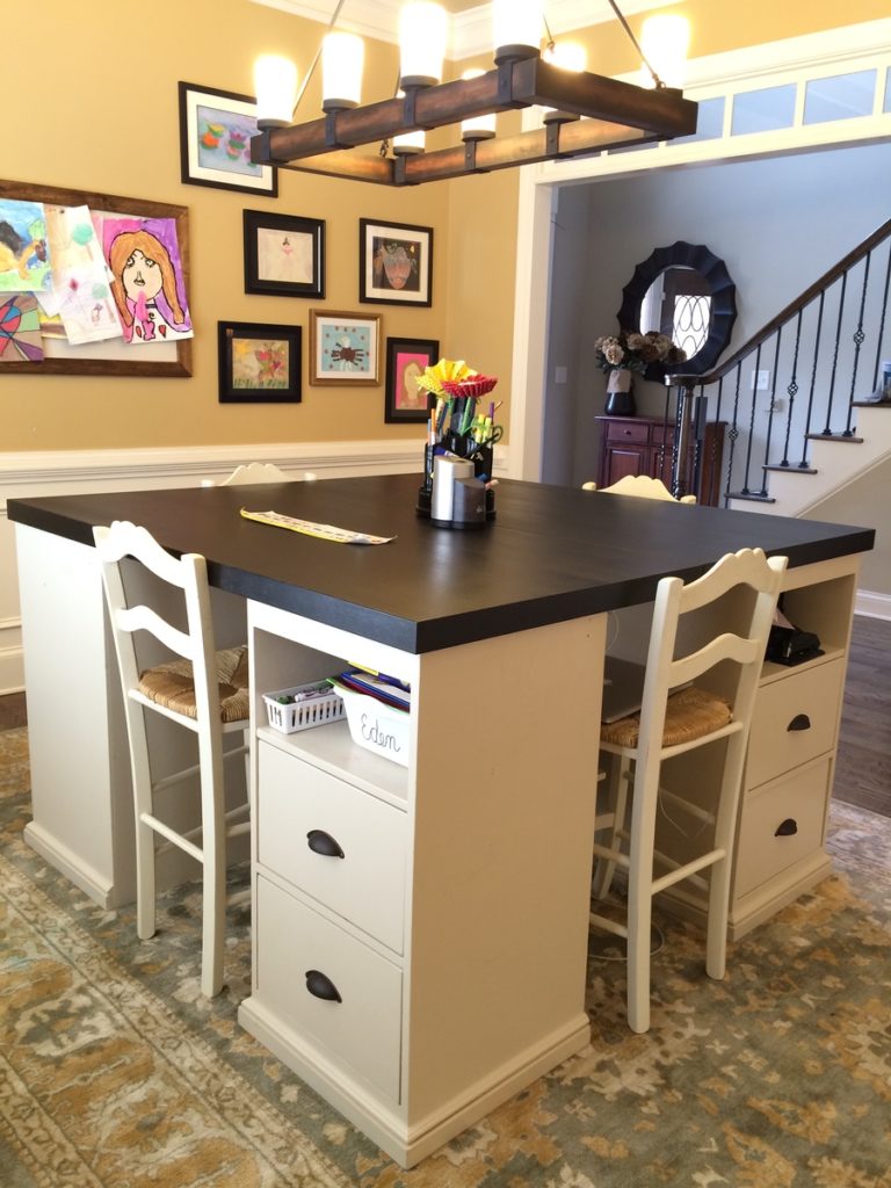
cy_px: 594
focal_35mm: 29
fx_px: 995
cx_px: 446
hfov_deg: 48.2
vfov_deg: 61.7
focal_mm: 4.15
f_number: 2.2
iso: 160
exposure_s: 1/30
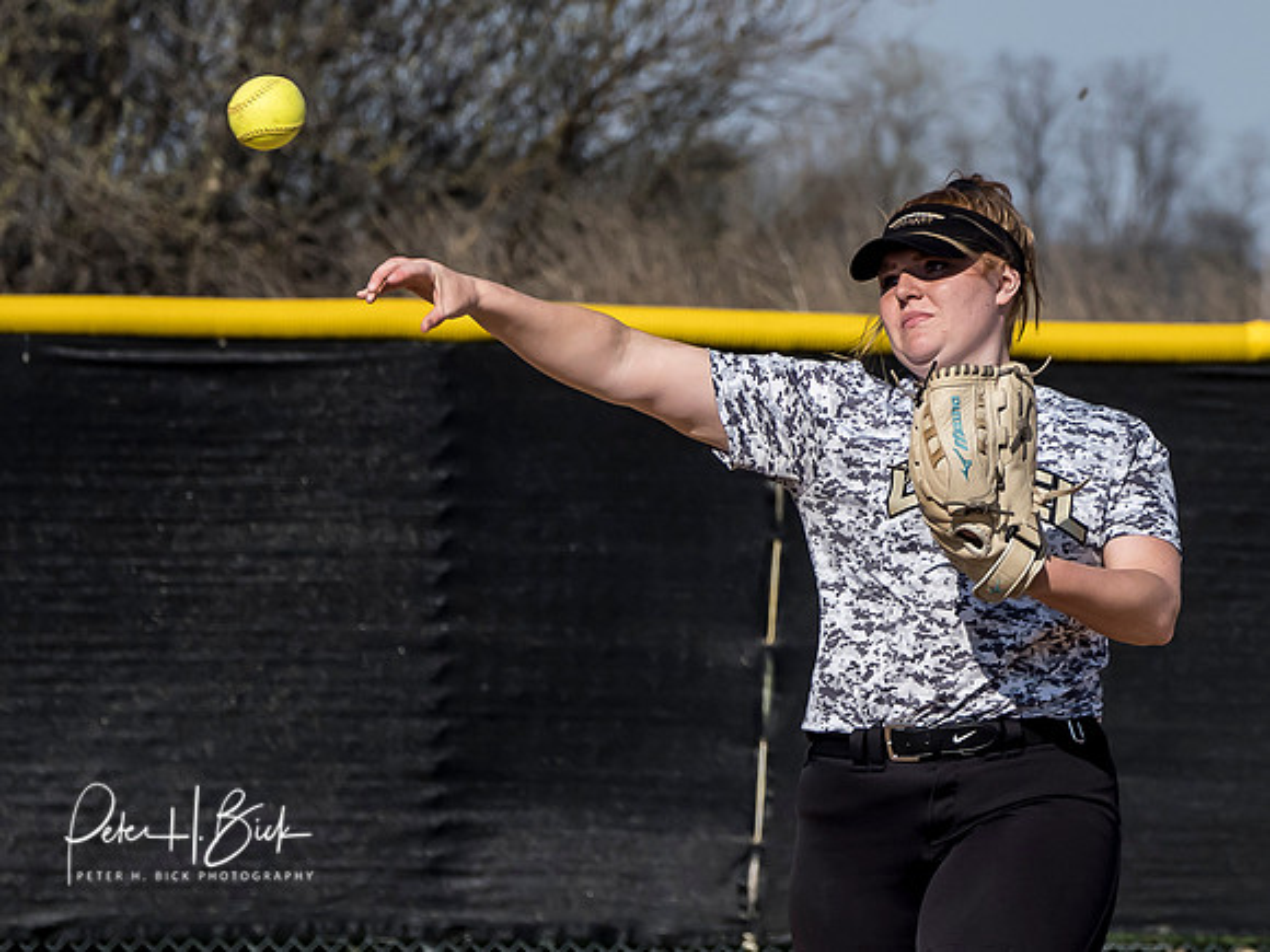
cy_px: 651
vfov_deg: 2.4
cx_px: 791
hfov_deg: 3.3
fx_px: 22280
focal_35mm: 607
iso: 400
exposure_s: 1/2000
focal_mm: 138
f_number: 6.3
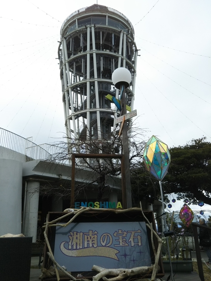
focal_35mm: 30
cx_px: 106
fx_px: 244
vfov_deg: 60.0
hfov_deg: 46.8
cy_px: 140
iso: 25
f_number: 2.2
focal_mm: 4
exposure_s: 1/225
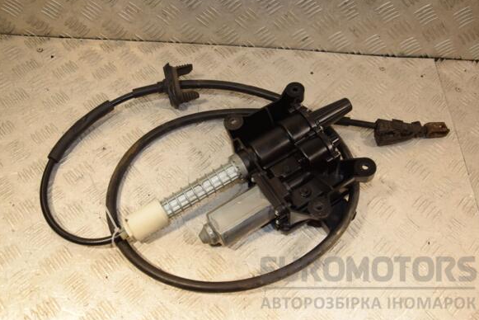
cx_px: 245
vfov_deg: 40.6
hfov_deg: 57.9
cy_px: 159
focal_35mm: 33
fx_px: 433
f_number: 5.6
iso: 800
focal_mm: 21
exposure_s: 1/200
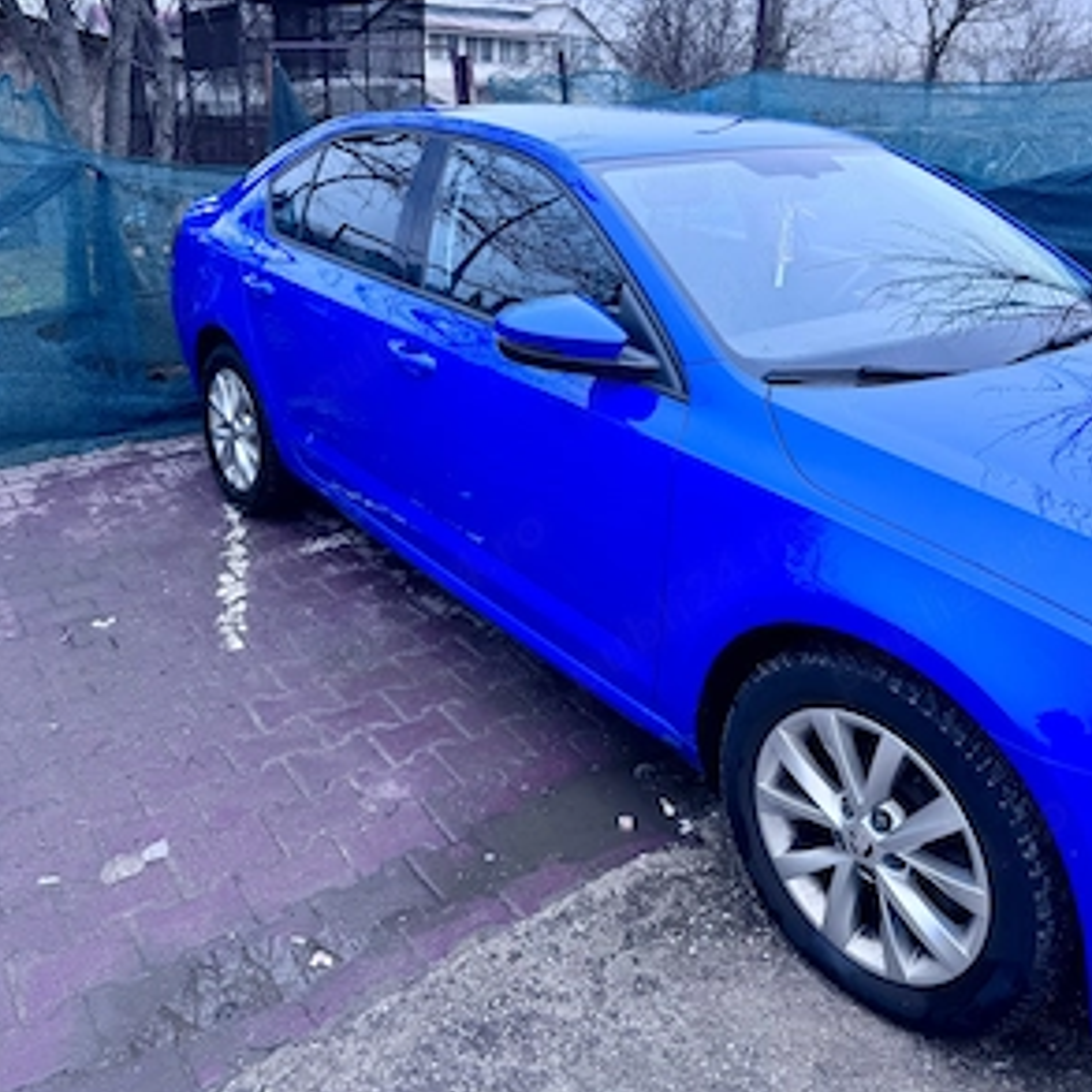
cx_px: 555
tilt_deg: -12.3
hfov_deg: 55.6
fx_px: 1035
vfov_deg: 54.7
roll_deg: -2.1
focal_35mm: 29
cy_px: 380
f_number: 1.78
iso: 80
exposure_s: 1/938
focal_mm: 6.76
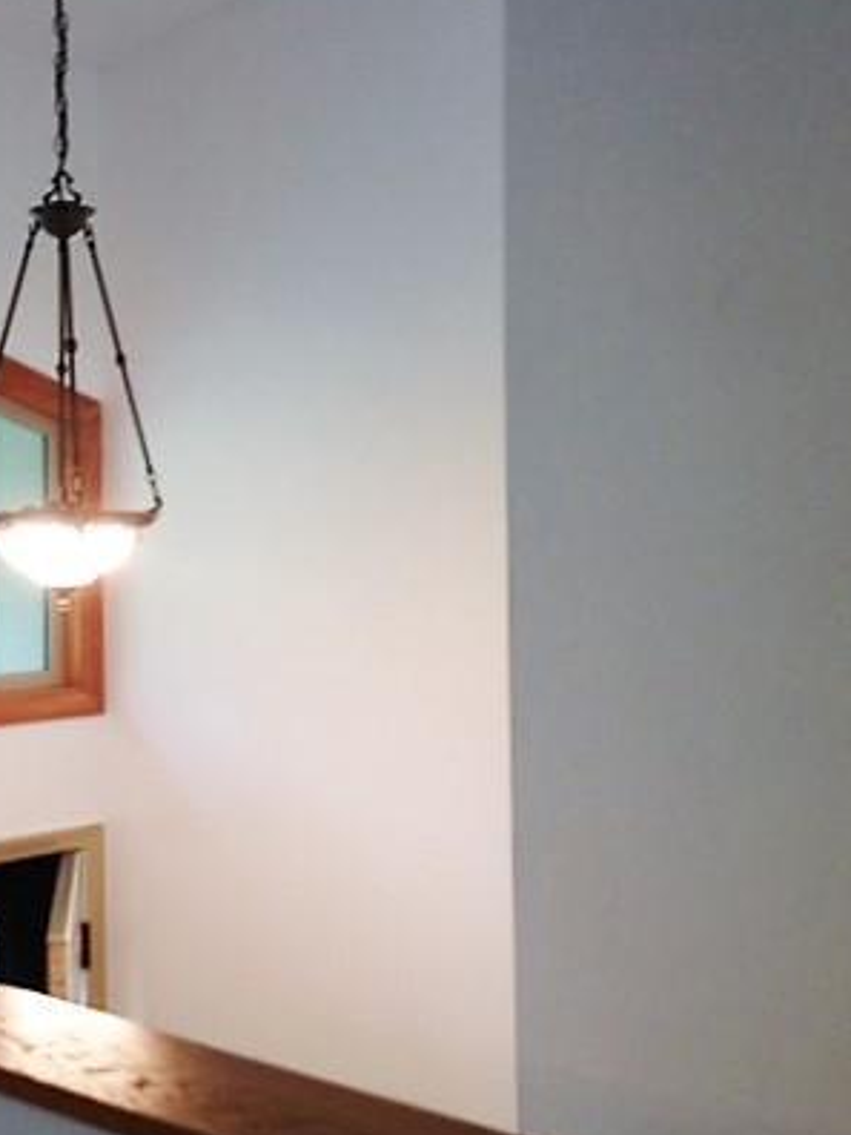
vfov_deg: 34.9
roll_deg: +0.3
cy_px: 492
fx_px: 1803
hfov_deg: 25.7
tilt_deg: +0.2
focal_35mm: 55
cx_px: 73
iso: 50
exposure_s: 1/30
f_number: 2.4
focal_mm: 4.28
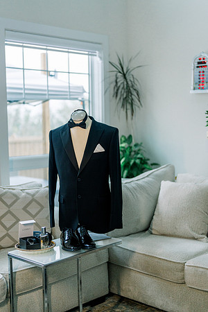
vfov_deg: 39.6
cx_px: 104
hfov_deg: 27.0
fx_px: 433
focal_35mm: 50
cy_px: 156
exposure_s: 1/1600
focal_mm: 50
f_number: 1.4
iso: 800
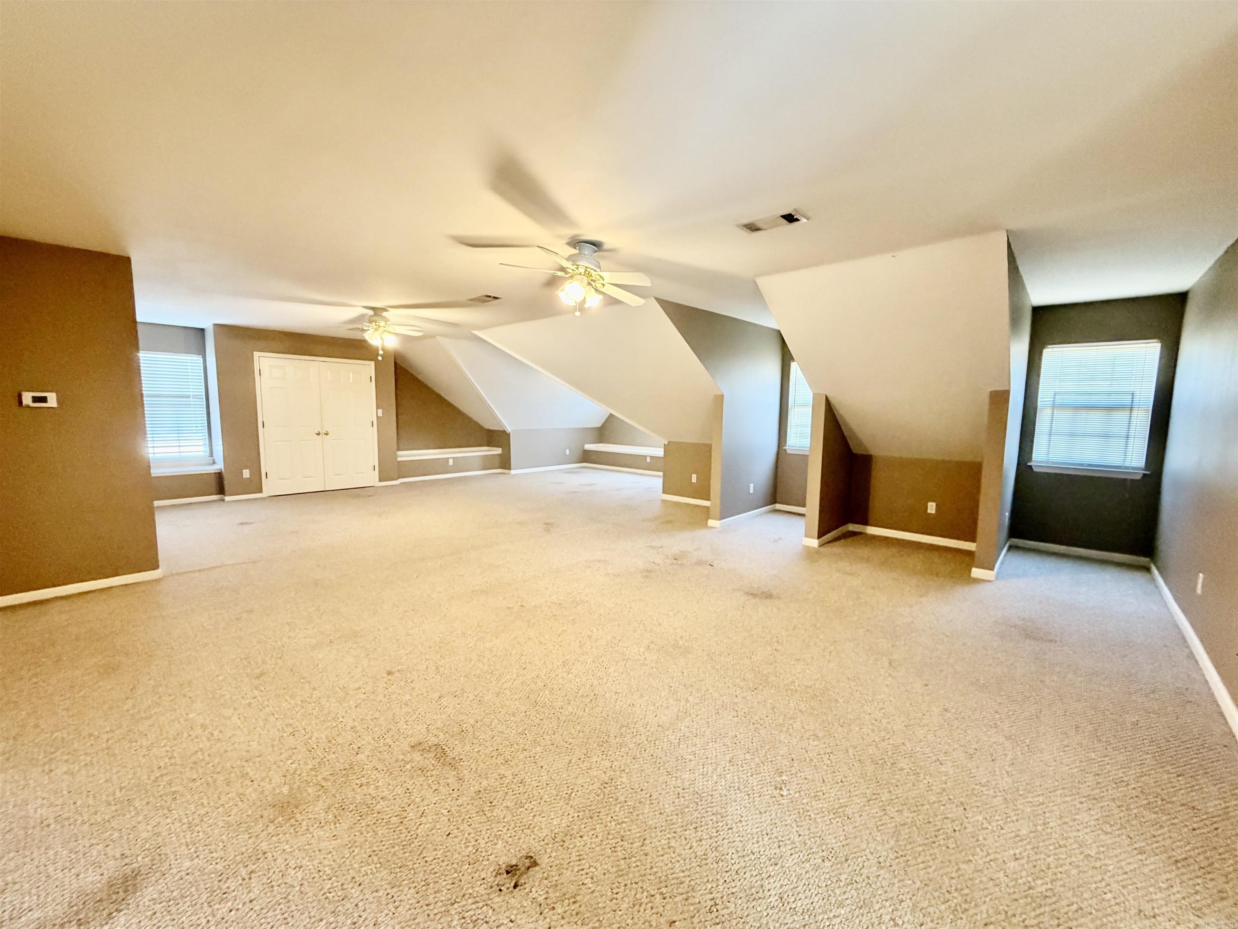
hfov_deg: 102.1
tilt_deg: -6.6
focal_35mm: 14
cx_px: 619
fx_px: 501
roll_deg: -1.4
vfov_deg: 85.7
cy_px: 464
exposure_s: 1/60
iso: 320
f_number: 2.2
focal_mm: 2.22
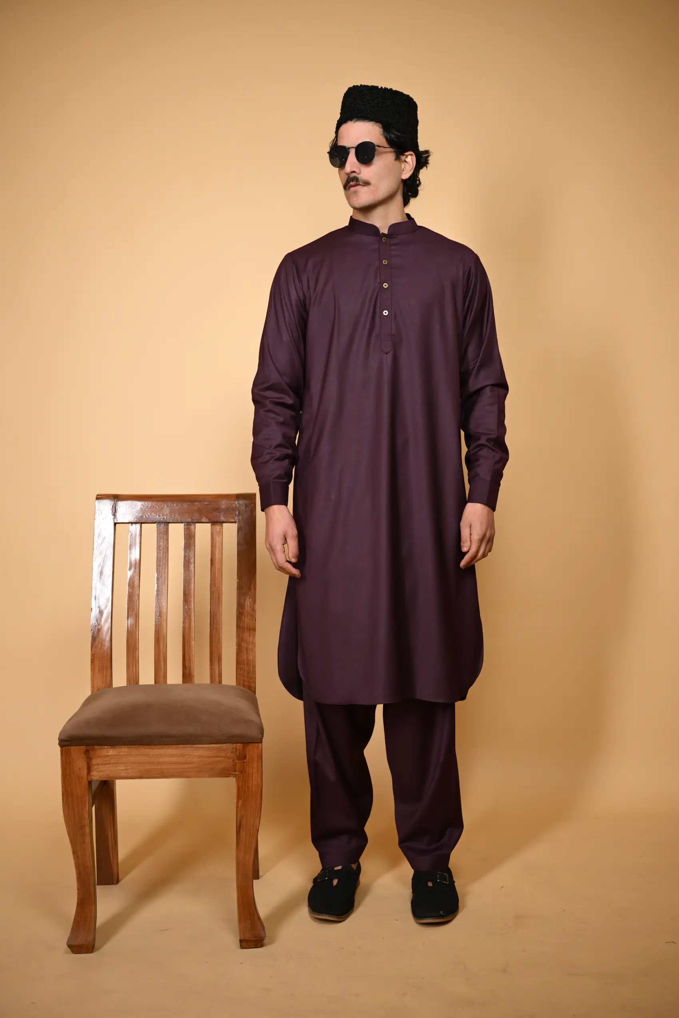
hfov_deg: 31.9
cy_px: 509
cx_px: 340
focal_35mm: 42
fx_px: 1188
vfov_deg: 46.4
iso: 100
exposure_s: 1/200
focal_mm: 42
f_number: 2.8
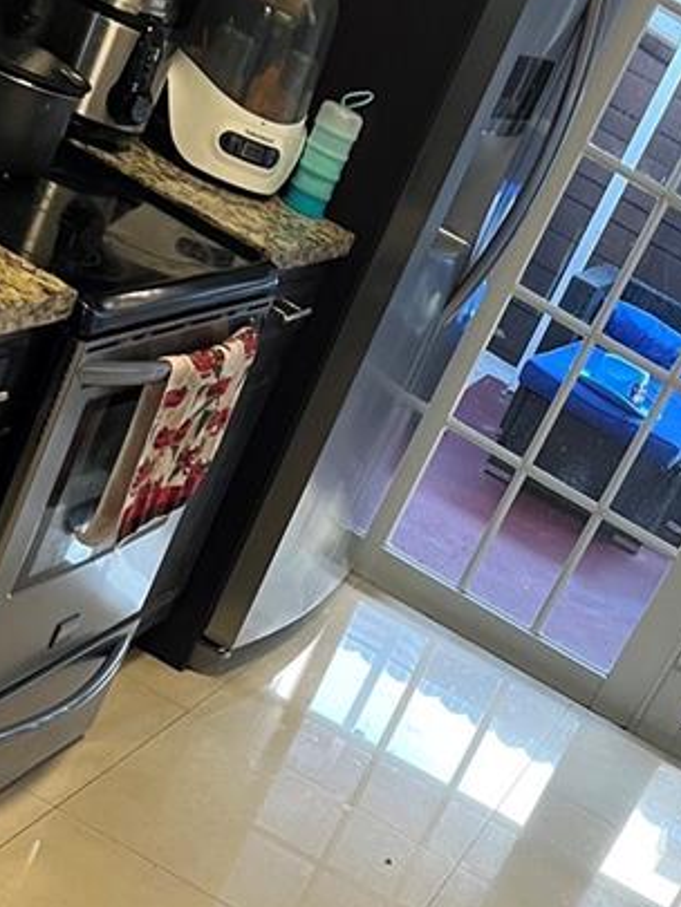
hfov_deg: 19.1
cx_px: 484
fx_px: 2019
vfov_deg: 24.6
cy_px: 822
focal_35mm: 77
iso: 160
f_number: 1.5
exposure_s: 1/60
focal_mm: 5.7
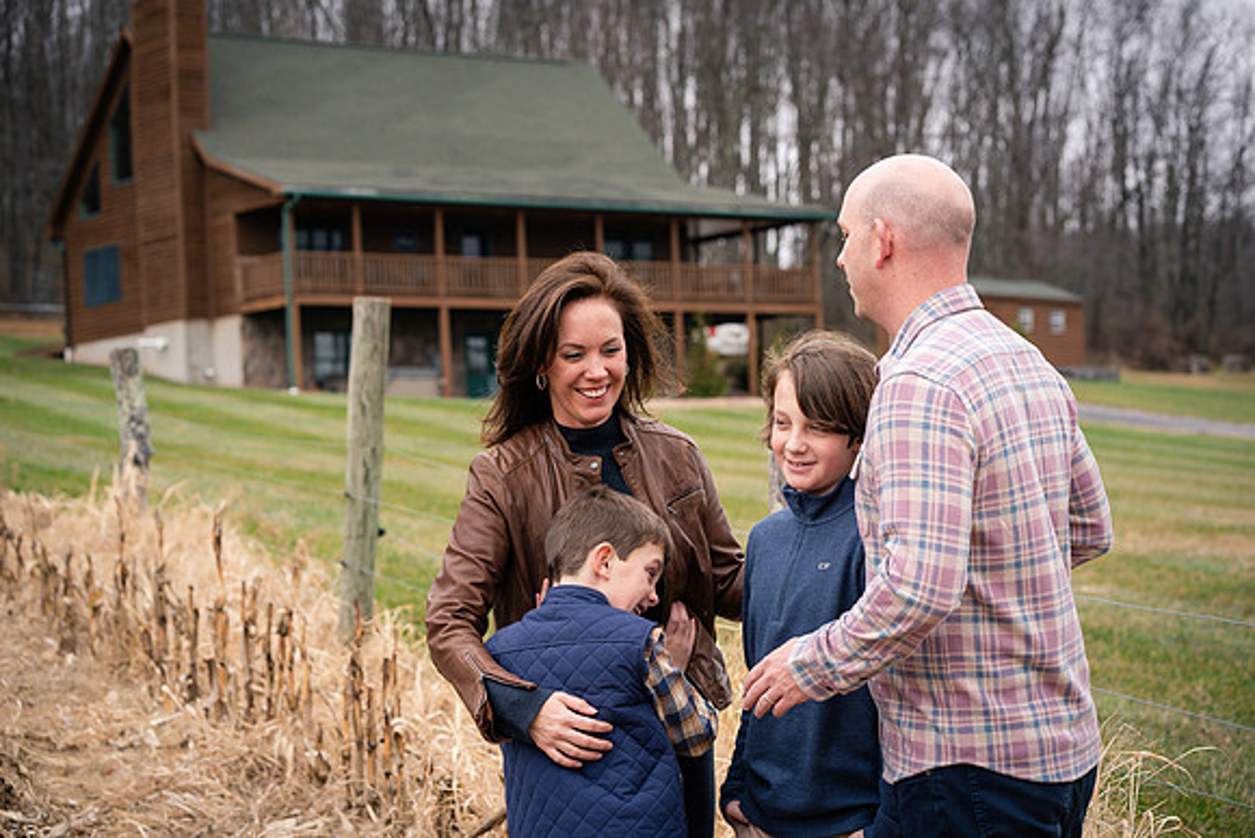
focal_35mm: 85
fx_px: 2964
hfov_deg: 23.9
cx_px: 628
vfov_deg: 16.1
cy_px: 419
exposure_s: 1/320
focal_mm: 85
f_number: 5
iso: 320
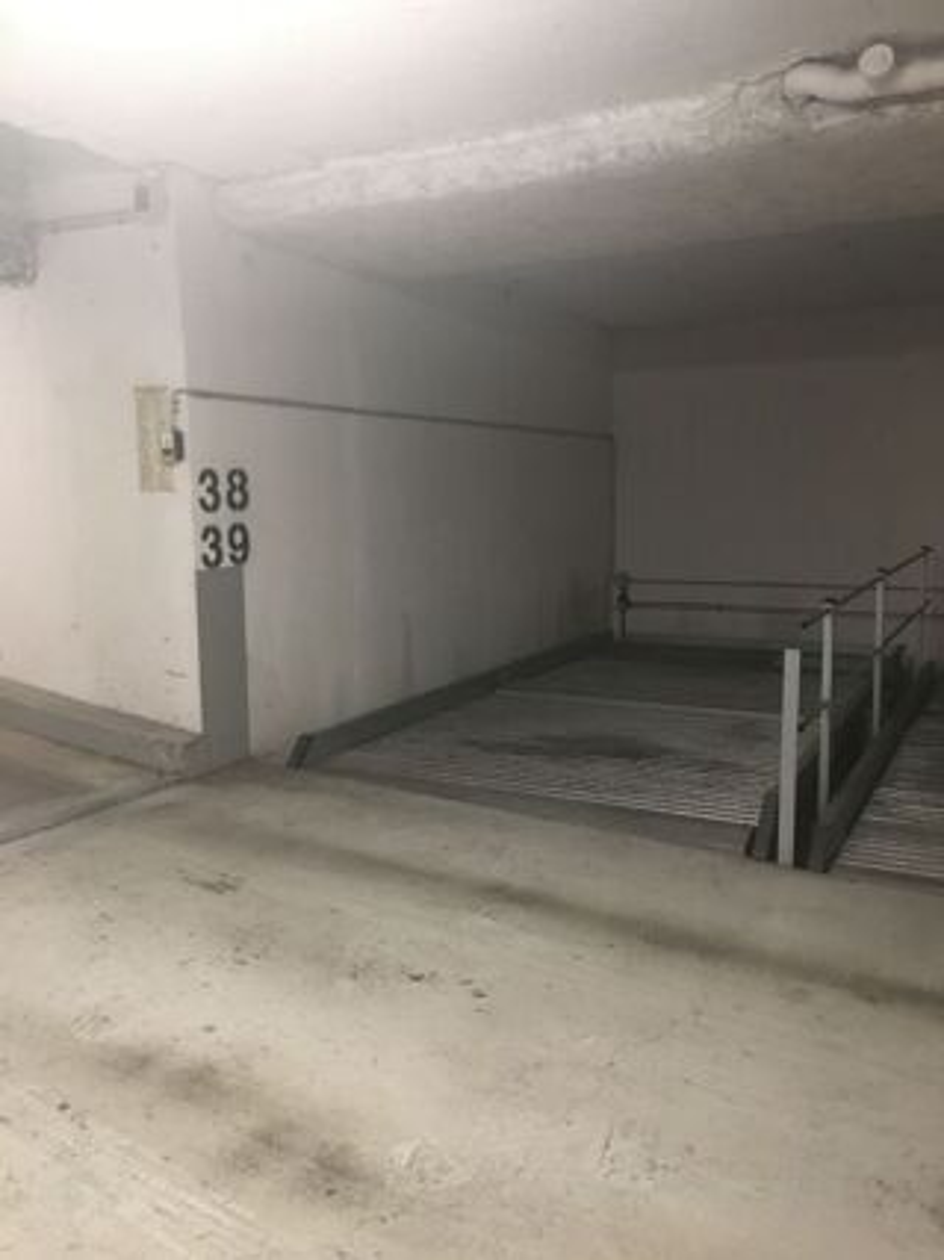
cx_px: 472
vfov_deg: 61.7
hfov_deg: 48.2
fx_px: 1055
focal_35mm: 29
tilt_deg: -7.3
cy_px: 630
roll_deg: +1.2
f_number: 2.2
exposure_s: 1/8
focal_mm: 4.15
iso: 160
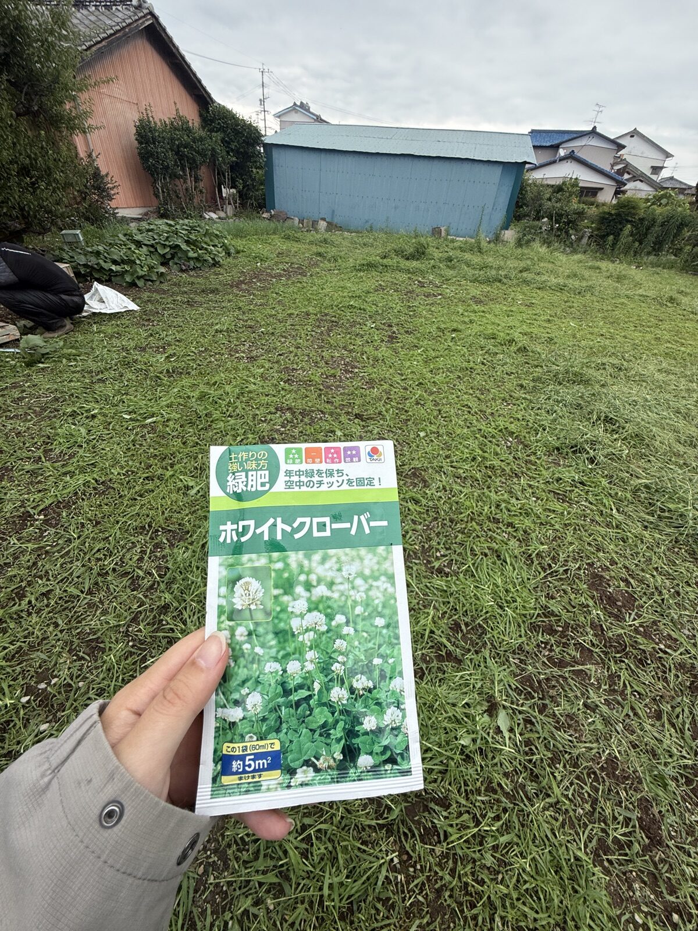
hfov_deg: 85.7
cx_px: 349
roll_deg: -3.6
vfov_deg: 102.1
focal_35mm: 14
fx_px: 376
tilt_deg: -35.8
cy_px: 466
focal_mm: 2.22
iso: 50
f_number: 2.2
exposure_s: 1/549
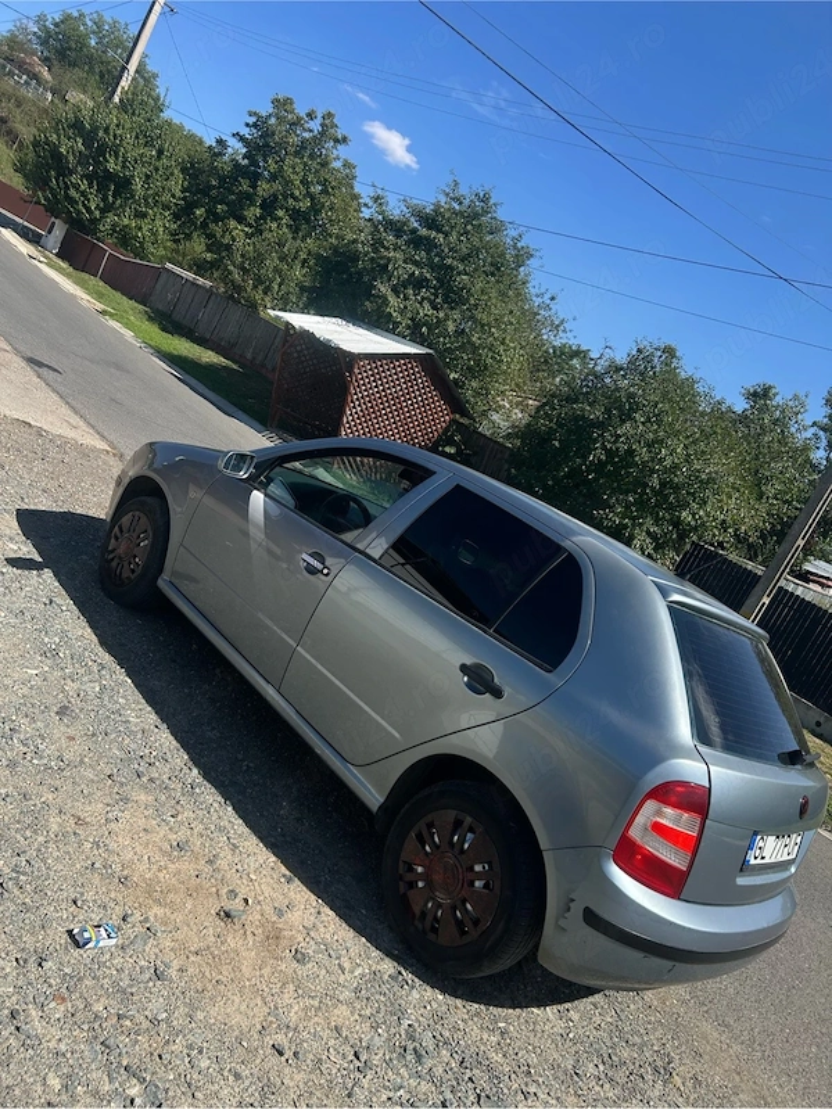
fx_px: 833
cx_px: 416
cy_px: 554
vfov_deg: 67.3
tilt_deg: -5.8
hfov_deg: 53.1
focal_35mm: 26
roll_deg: -28.6
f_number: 1.5
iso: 50
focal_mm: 5.7
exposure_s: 1/3356
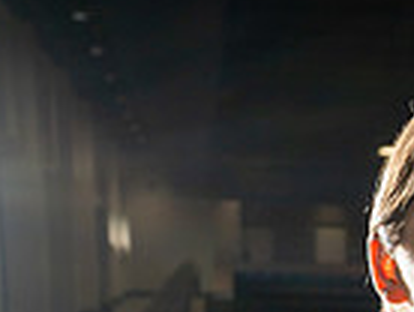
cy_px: 651
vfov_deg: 9.7
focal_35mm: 141
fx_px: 1689
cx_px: 432
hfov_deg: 13.7
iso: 400
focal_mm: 45
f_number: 6.3
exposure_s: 1/250
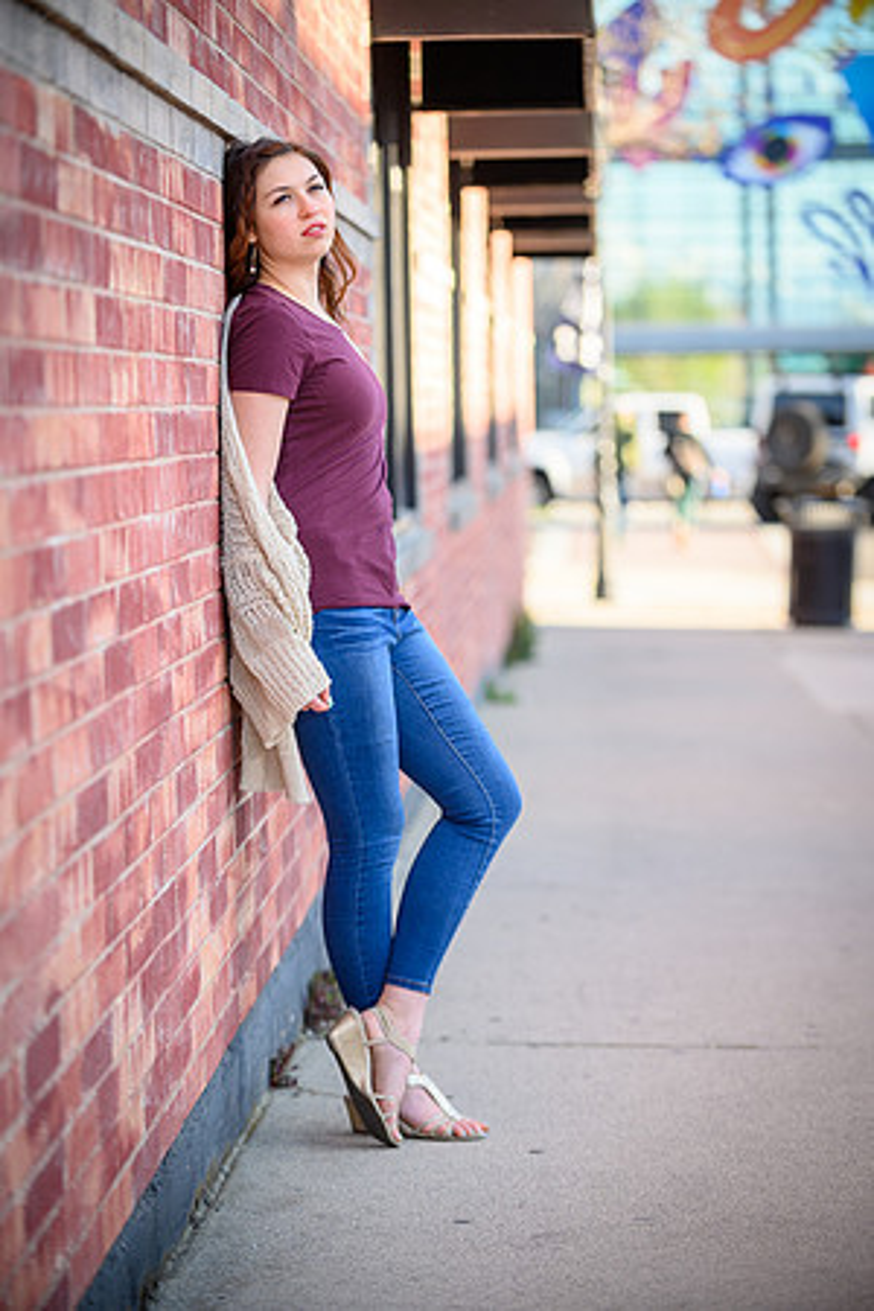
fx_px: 3714
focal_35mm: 102
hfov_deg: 13.4
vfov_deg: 20.0
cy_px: 656
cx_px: 437
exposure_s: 1/320
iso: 100
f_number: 2.8
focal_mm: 102
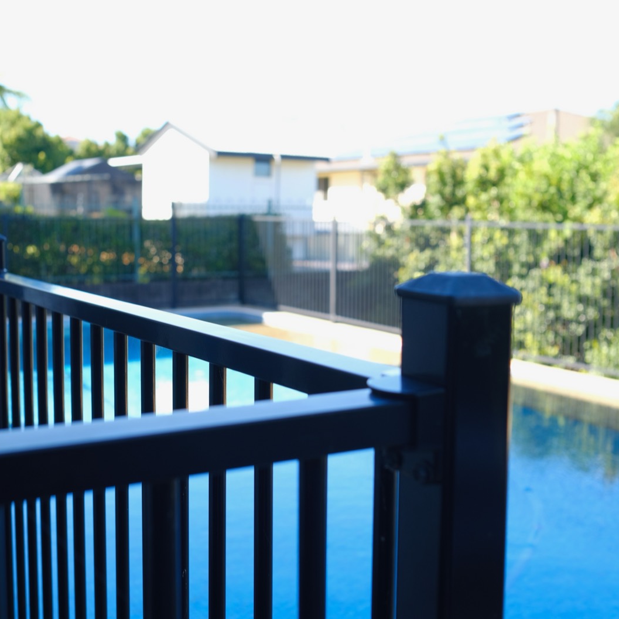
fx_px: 910
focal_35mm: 45
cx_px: 291
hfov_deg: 37.5
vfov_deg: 37.6
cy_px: 309
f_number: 3.6
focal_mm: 23
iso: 200
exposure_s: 1/200
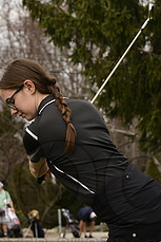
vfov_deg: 8.0
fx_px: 1728
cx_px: 56
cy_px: 198
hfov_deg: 5.3
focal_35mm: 258
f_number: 7.1
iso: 800
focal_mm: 102
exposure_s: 1/1250
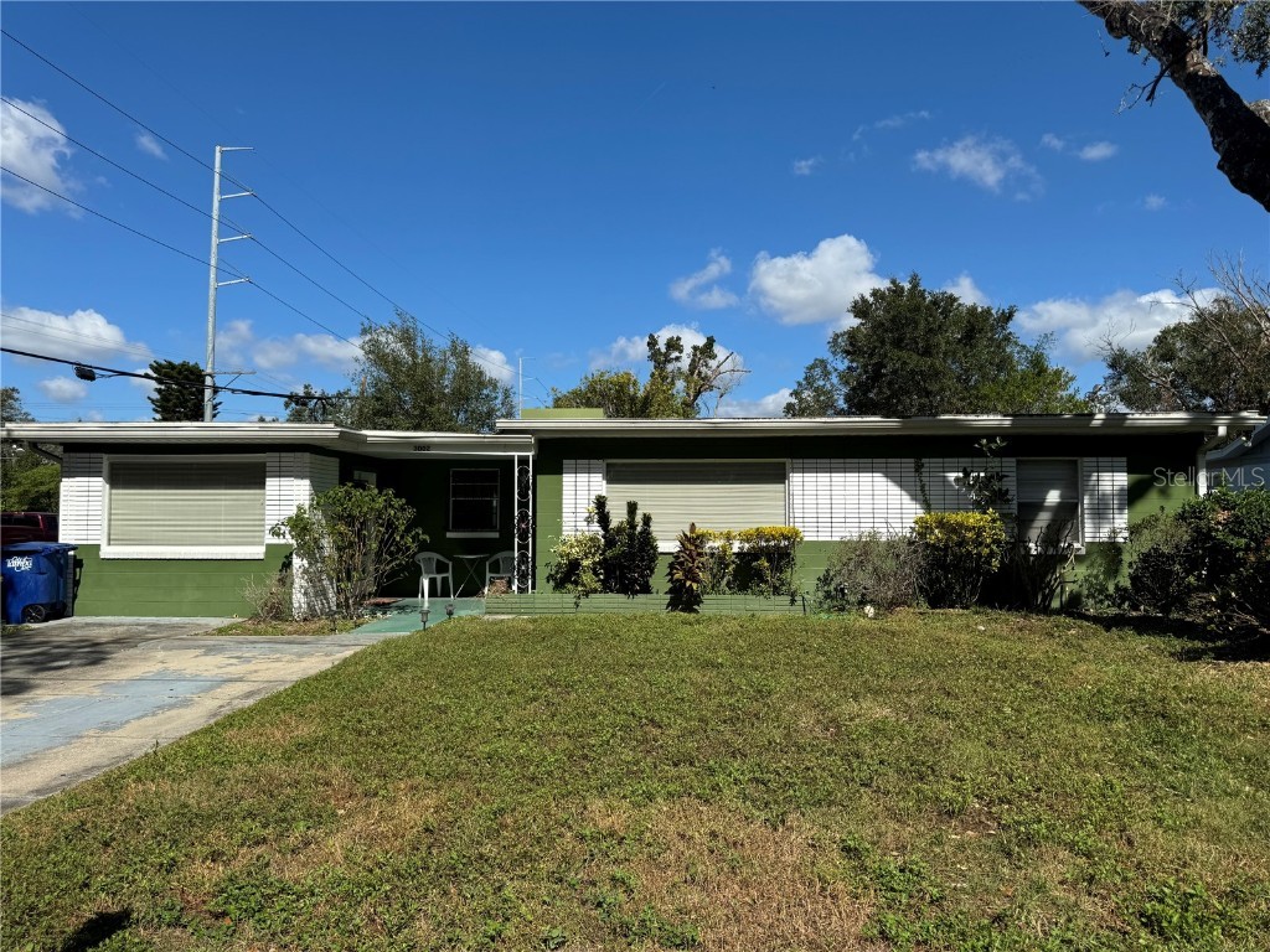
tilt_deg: +2.6
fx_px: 881
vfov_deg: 56.8
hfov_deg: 71.6
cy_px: 476
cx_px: 635
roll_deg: +0.2
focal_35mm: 24
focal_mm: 6.76
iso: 80
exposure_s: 1/5814
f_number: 1.78
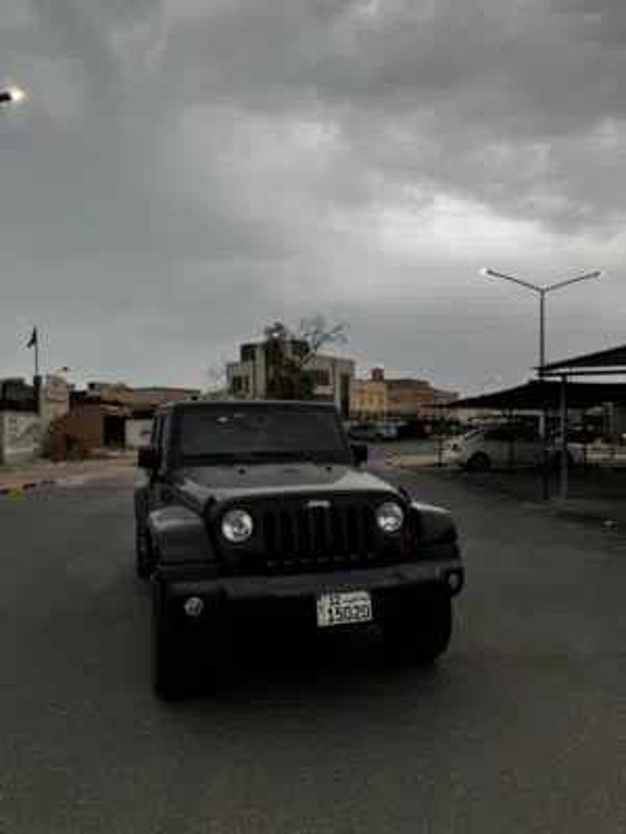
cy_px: 417
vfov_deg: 71.6
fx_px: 579
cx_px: 313
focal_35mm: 24
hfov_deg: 56.8
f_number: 1.78
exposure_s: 1/404
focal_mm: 6.76
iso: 80
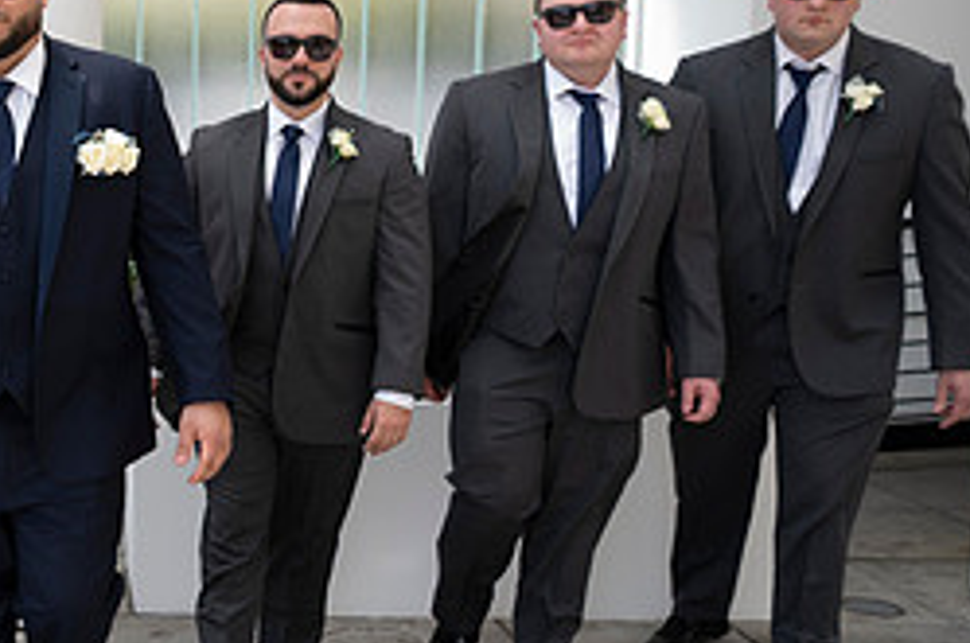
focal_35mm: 56
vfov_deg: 24.1
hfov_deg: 31.7
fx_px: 1506
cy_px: 320
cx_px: -93
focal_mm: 24
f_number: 2.8
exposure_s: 1/250
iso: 50
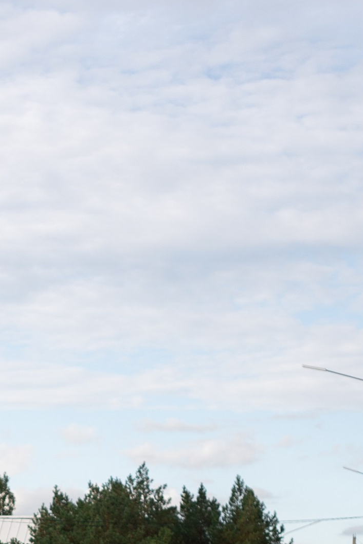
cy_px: 783
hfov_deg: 10.6
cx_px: -83
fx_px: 1919
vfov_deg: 15.1
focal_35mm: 127
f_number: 2.2
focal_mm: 35
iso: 100
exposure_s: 1/2000
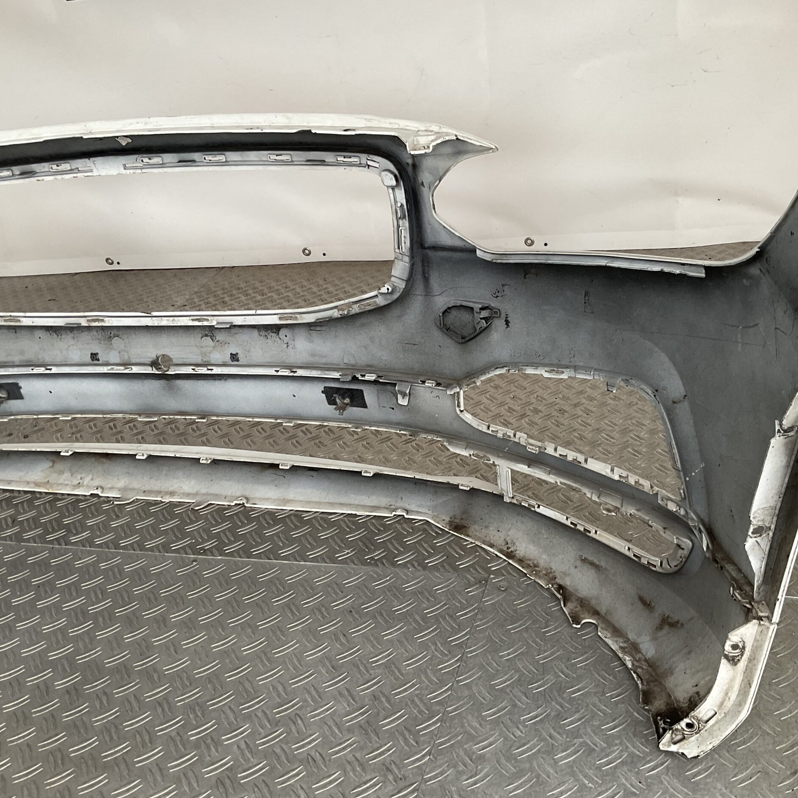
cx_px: 442
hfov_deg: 47.1
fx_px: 913
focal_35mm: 35
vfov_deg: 47.2
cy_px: 394
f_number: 1.8
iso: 50
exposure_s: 1/50
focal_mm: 3
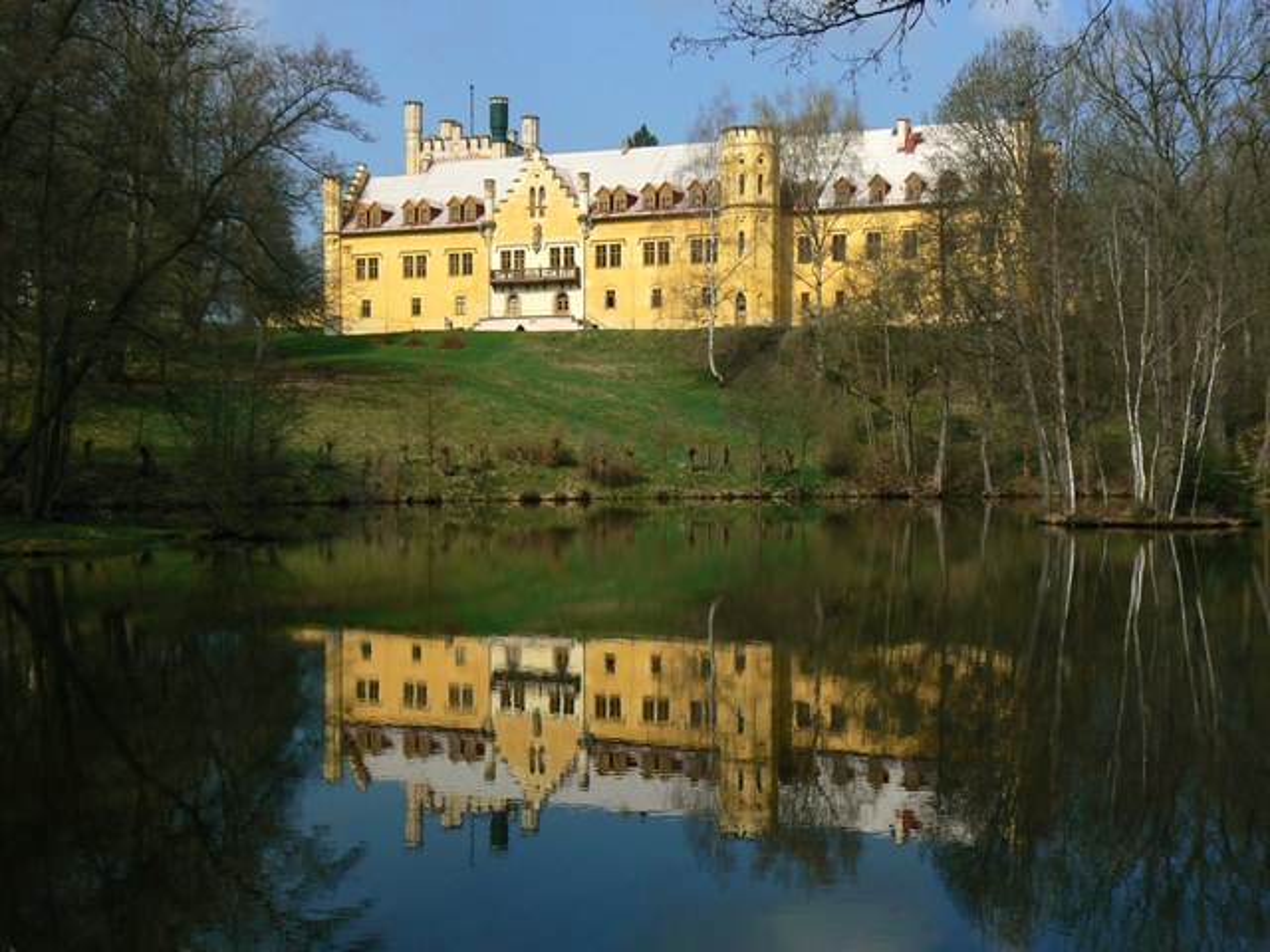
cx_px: 635
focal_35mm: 50
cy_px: 476
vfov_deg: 29.1
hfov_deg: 38.2
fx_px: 1834
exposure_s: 1/400
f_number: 8
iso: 80
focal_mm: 8.3
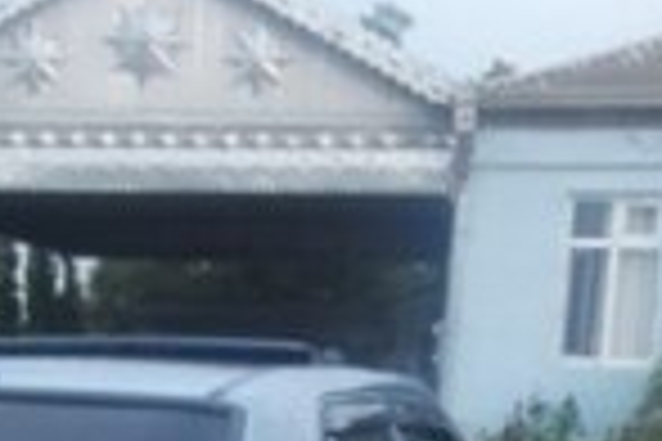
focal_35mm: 98
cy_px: 860
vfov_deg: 12.4
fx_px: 1802
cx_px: 9
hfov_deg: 20.2
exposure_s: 1/33
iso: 160
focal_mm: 3.7
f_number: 1.9
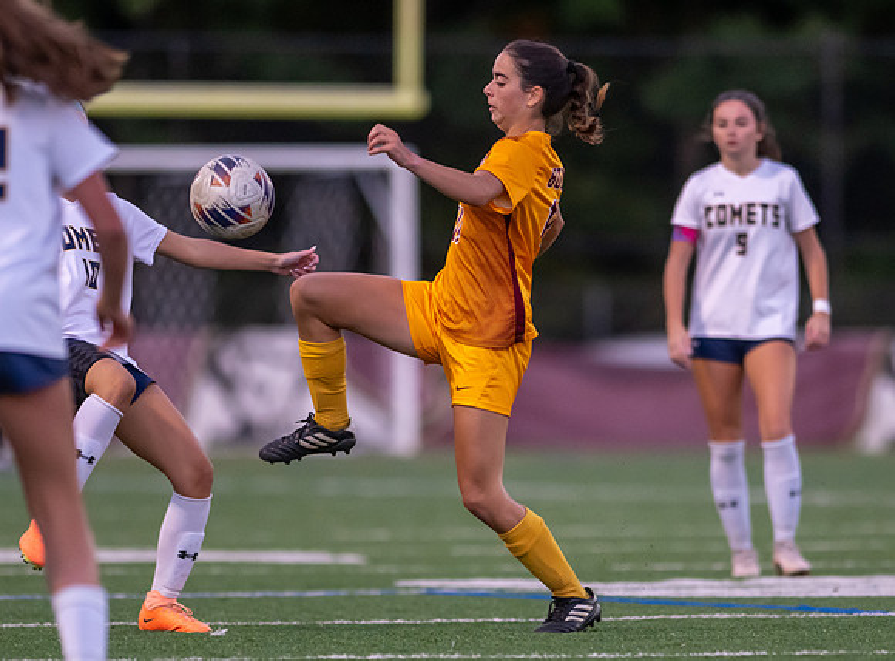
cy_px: 443
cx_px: 560
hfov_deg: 3.6
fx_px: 14065
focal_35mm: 547
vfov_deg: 2.7
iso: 2500
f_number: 2.8
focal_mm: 300
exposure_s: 1/1000
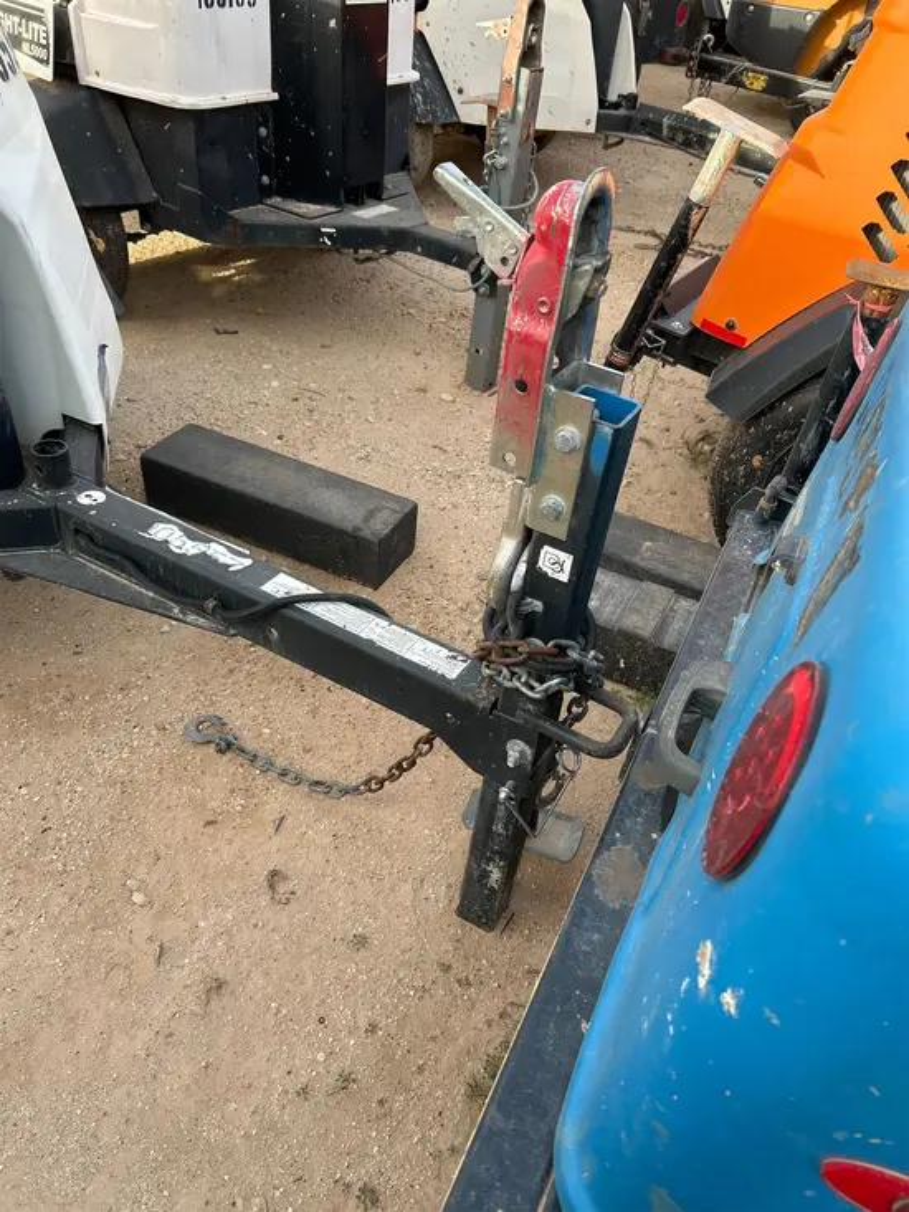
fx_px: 910
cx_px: 454
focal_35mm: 26
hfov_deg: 53.1
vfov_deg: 67.3
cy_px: 606
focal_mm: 5.7
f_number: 1.5
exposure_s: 1/353
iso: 50
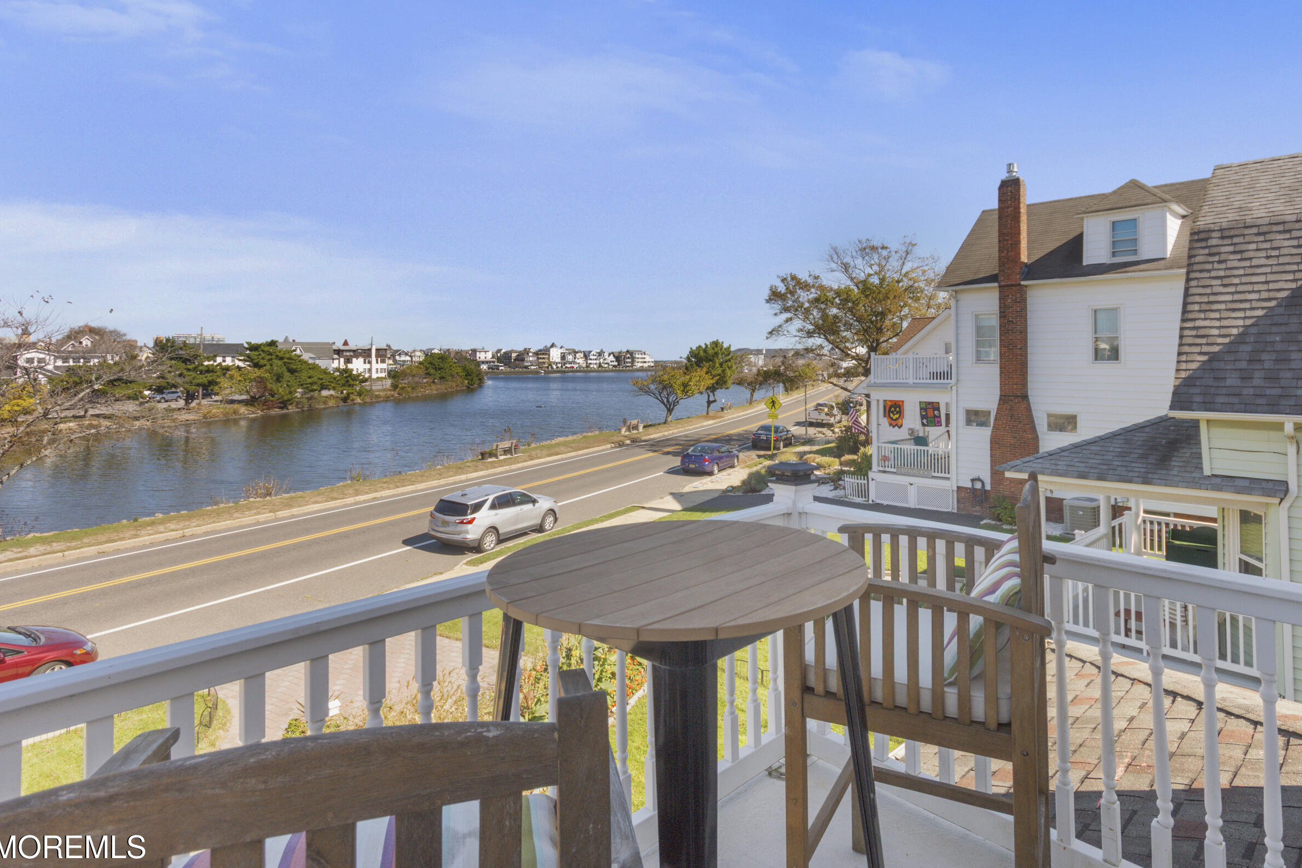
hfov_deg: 86.7
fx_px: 687
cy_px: 348
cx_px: 714
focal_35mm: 19
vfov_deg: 64.0
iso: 250
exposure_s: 1/400
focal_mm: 10
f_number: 8
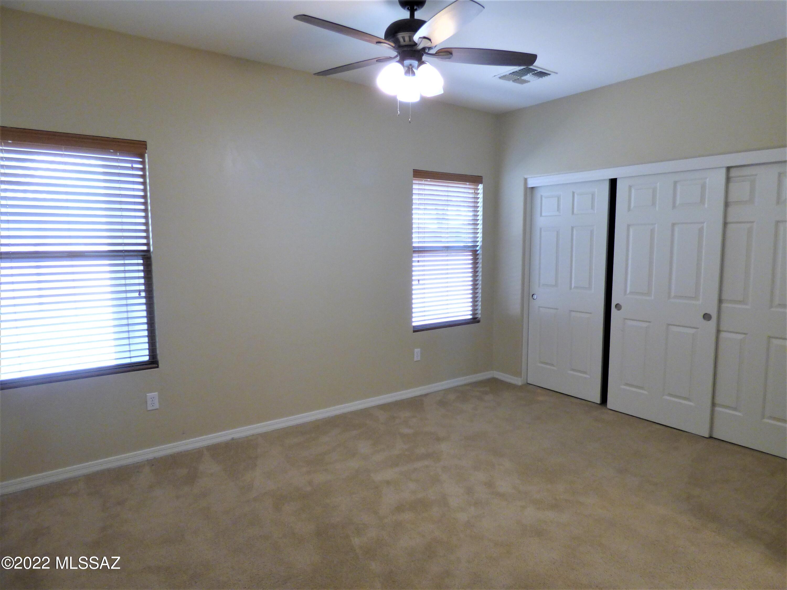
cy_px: 295
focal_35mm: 20
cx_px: 394
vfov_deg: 66.0
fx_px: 455
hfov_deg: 81.7
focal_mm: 3.58
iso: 250
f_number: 2.8
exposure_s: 1/60
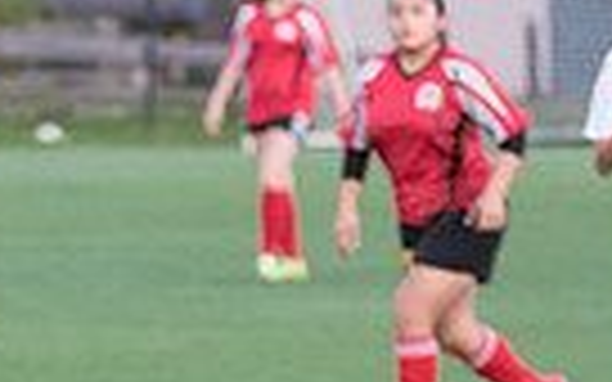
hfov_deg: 3.2
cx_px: -423
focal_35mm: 654
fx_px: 10908
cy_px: 386
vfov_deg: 2.0
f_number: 4
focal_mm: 112
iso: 2000
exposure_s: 1/400
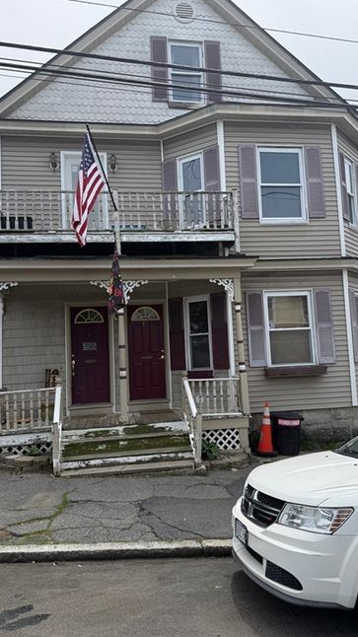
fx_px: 456
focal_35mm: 27
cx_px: 183
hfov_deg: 42.9
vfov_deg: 69.9
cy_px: 309
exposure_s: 1/4975
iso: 100
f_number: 1.78
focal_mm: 6.76
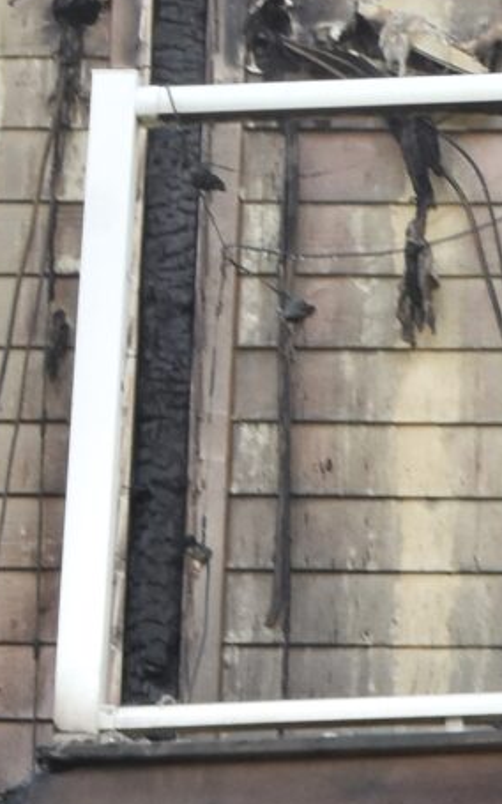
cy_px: 968
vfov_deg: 3.5
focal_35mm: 602
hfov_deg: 2.2
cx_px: 1261
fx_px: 13190
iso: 500
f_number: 9
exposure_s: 1/161
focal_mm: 70
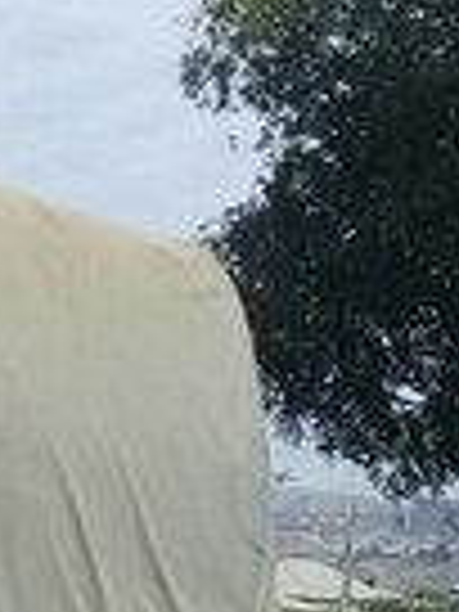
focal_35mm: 150
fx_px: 2652
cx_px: -999
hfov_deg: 8.2
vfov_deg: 12.7
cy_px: 826
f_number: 2.2
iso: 50
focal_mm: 3.3
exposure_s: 1/1835
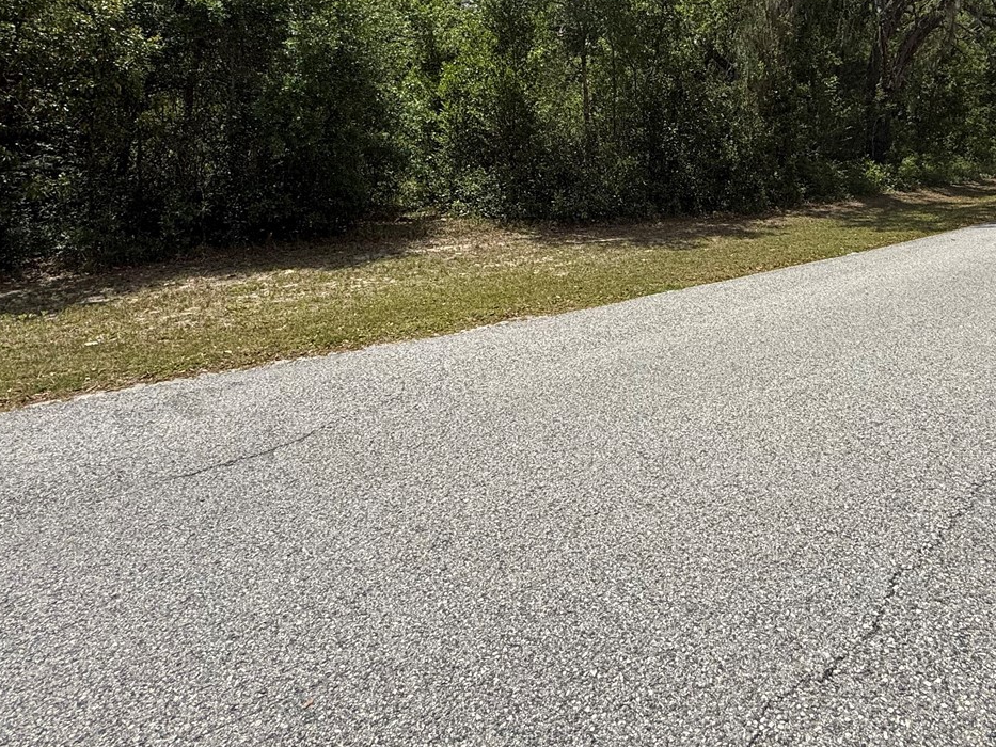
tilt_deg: +0.4
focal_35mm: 24
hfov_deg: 70.5
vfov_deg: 52.5
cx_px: 620
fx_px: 691
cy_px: 130
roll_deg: +1.5
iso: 50
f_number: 2.2
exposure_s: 1/1572
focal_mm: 2.22
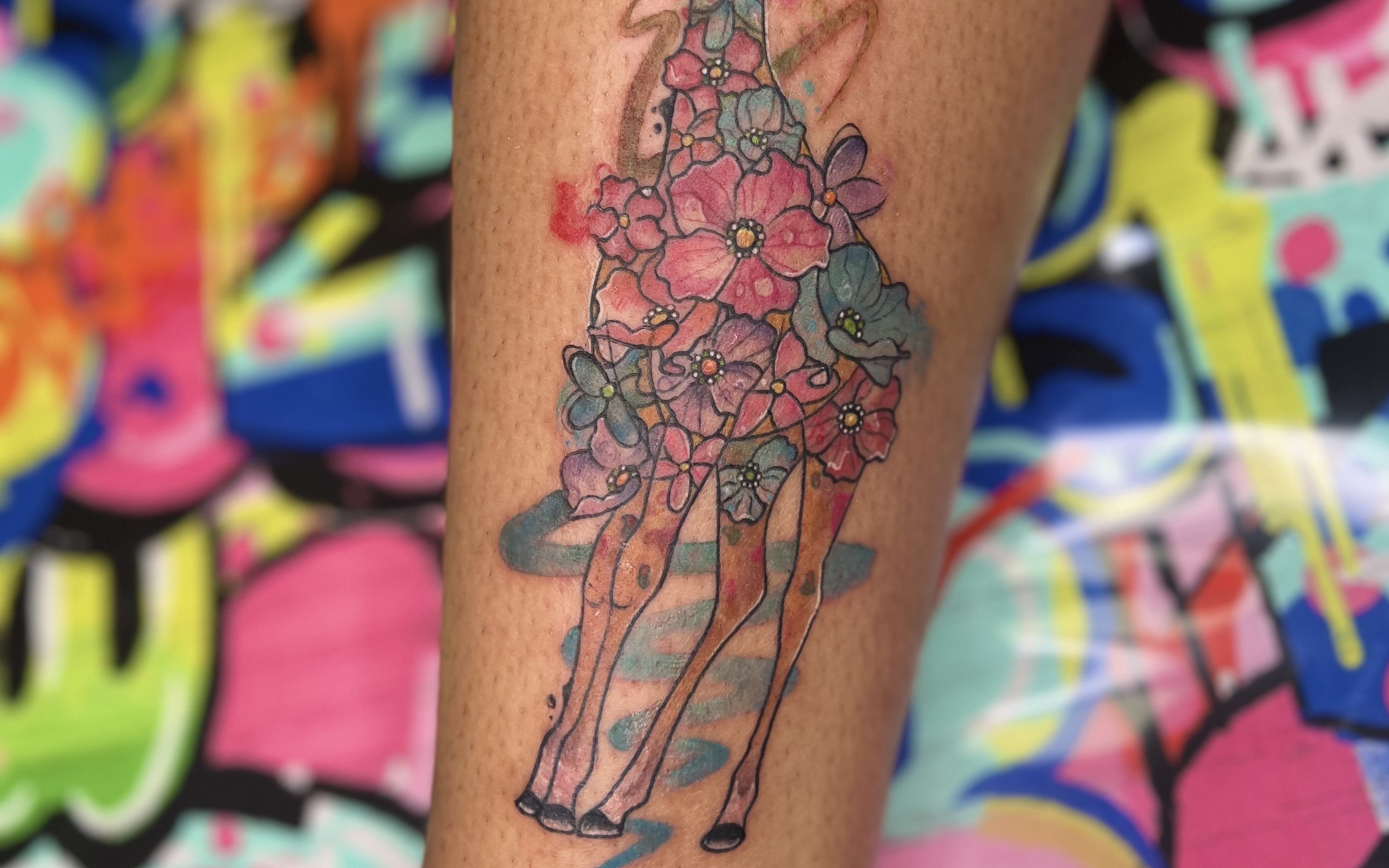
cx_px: 756
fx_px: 1514
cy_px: 245
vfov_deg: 31.6
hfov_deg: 49.2
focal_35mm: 40
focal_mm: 5.7
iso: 50
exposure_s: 1/242
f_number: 1.5
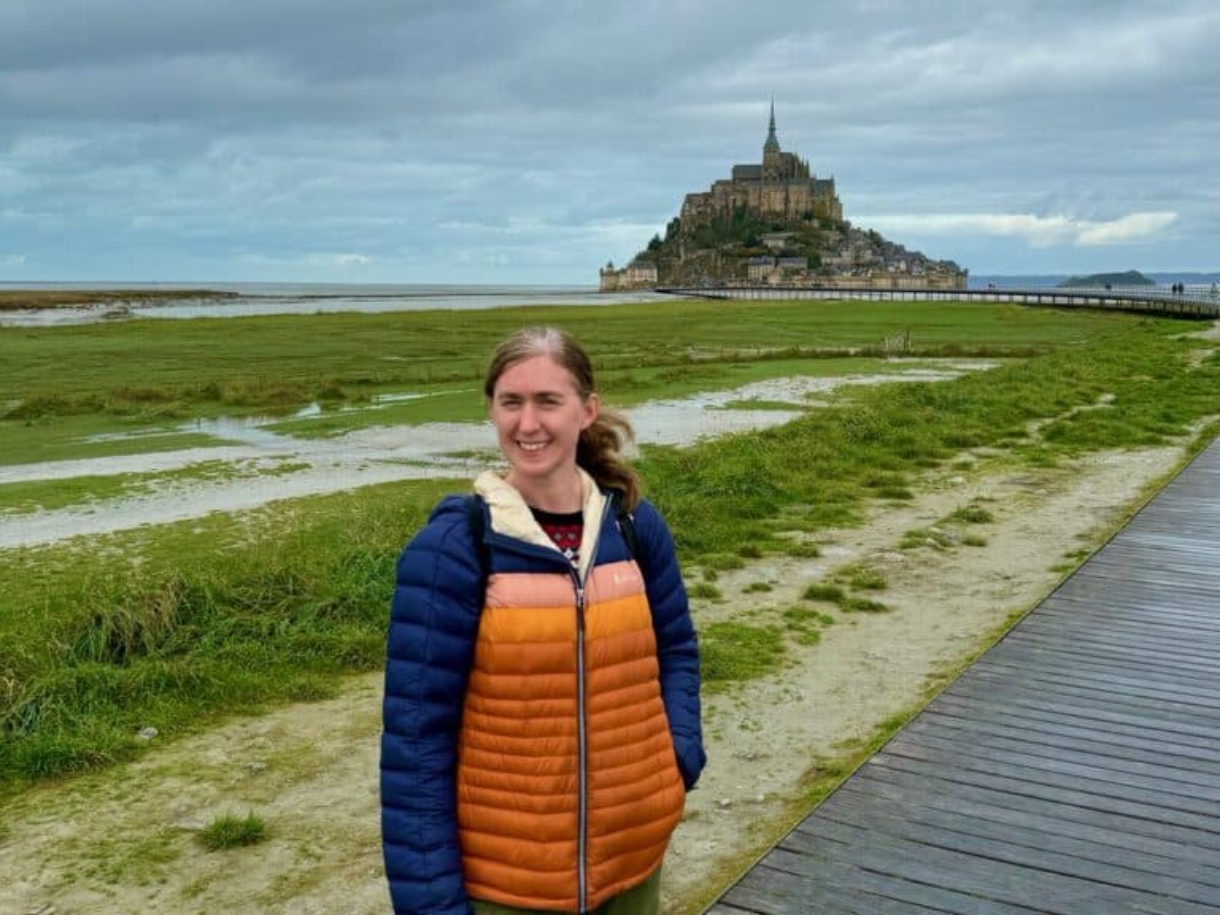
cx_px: 610
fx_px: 846
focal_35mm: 24
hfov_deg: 71.6
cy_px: 458
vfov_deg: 56.8
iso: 80
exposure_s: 1/1522
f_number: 1.78
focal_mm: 6.76
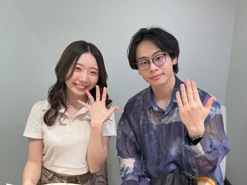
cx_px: 124
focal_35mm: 29
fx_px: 207
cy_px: 92
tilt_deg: -14.0
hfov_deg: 61.7
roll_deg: -0.4
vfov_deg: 48.2
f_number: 1.8
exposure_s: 1/60
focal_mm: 3
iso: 50
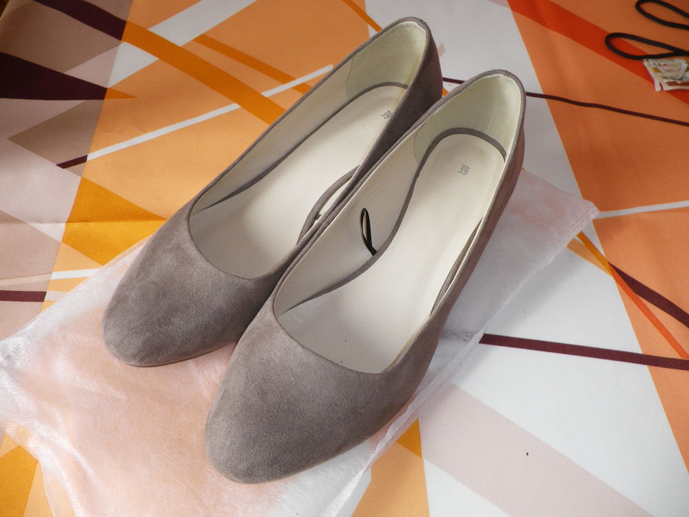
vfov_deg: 49.7
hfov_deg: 63.4
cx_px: 344
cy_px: 258
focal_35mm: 28
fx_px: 557
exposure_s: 1/60
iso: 64
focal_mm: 4.9
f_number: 2.6
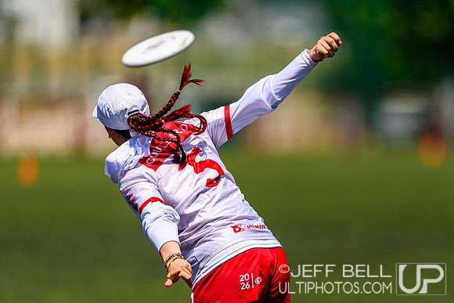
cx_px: 295
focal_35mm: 520
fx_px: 6555
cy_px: 197
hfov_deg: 4.0
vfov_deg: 2.6
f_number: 3.2
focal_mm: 400
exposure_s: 1/2500
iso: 100
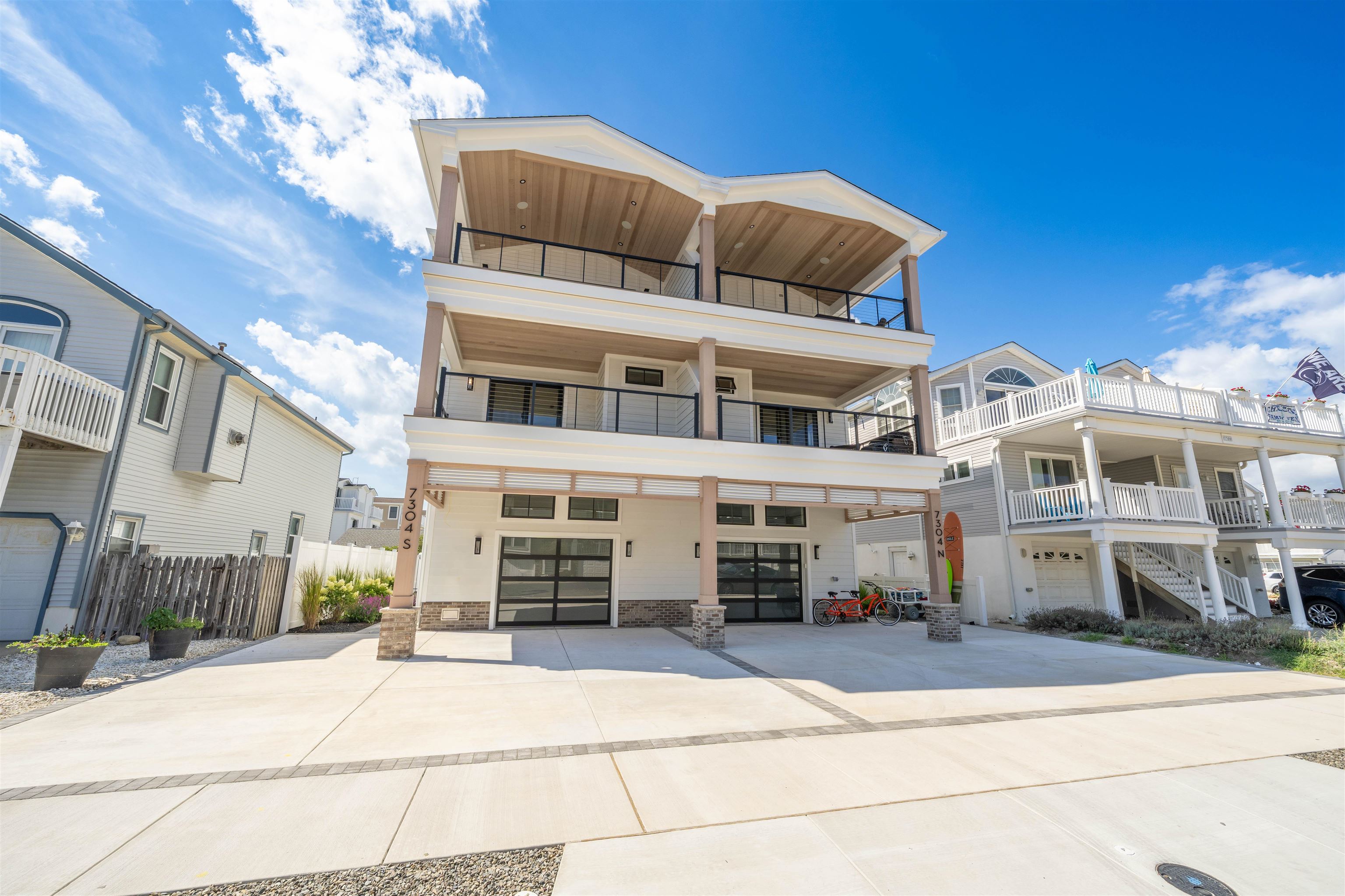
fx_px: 523
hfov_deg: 104.3
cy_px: 448
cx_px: 672
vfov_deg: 81.2
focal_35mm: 14
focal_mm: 14
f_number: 10
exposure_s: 1/250
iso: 100
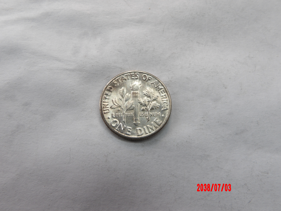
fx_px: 276
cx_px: 140
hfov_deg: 54.0
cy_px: 106
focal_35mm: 34
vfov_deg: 41.8
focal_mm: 6.2
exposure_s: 1/35
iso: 100
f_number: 4.5
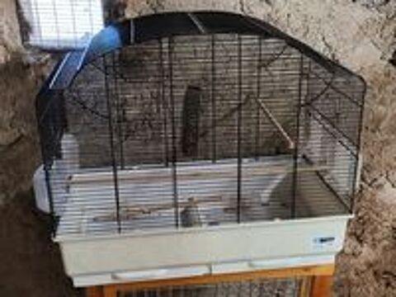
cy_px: 148
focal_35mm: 42
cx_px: 198
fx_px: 480
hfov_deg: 44.8
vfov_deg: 34.3
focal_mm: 6.19
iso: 250
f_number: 1.65
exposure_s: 1/33.3
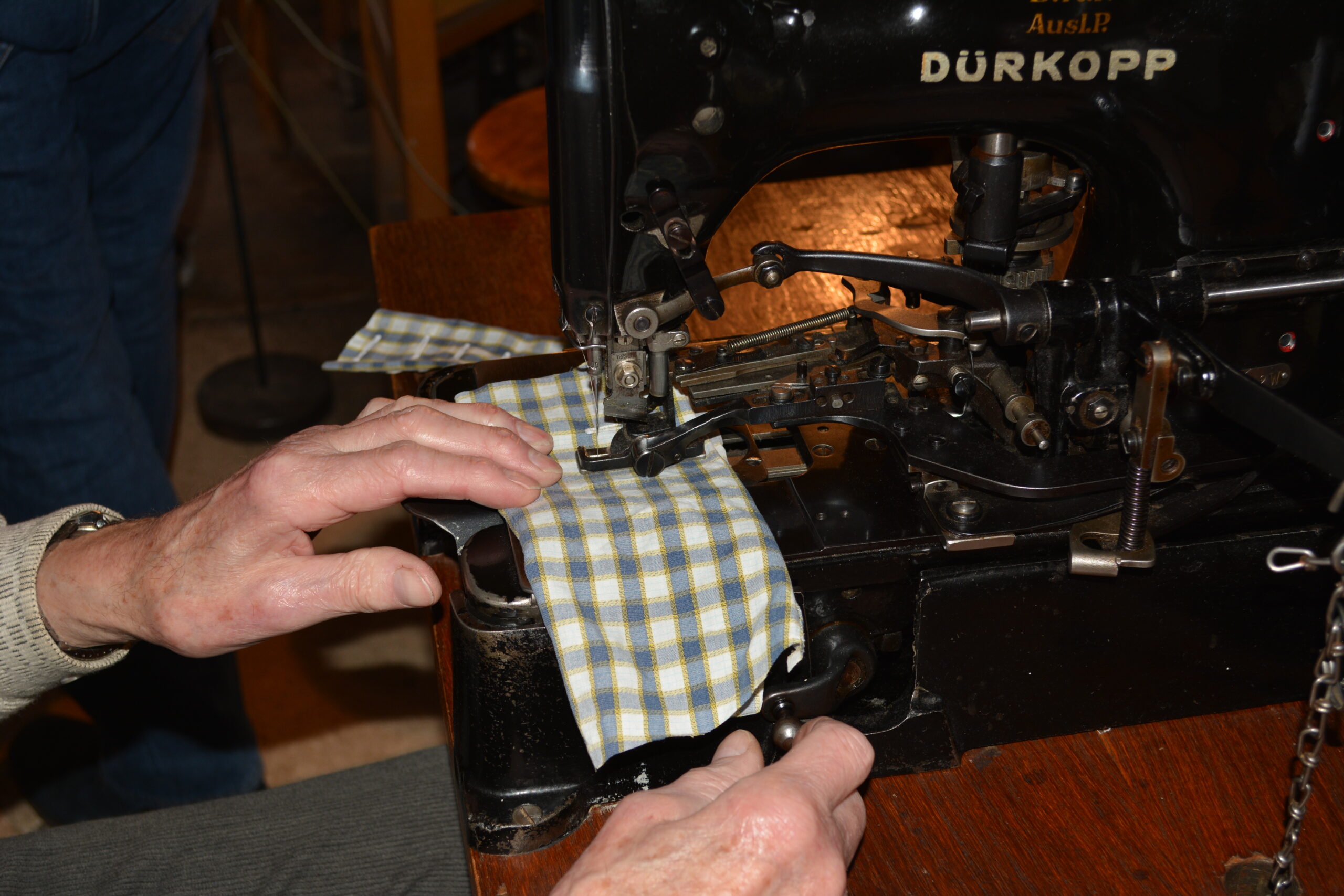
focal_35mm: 52
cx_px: 672
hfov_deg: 37.8
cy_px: 448
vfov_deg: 25.8
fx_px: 1960
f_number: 5.6
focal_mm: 35
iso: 200
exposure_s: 1/30
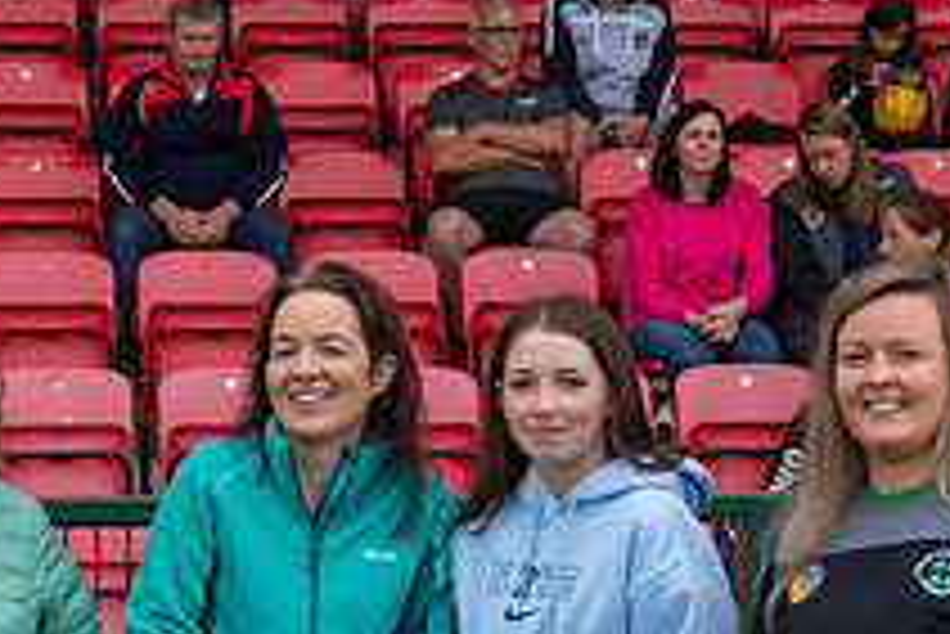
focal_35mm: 148
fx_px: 3908
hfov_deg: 13.8
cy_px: 651
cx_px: 171
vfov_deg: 9.2
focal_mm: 45
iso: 800
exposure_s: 1/100
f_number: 8
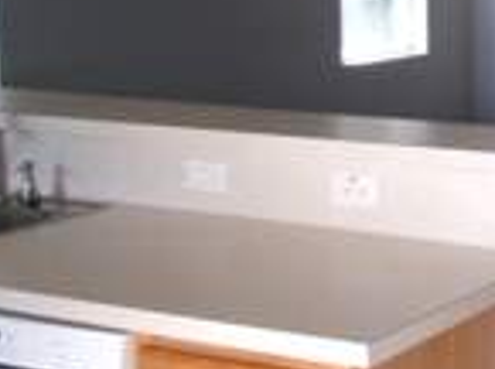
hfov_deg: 19.7
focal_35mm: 93
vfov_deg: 15.6
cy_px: 12
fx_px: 1327
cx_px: 618
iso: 200
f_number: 3.9
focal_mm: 5.1
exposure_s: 1/34
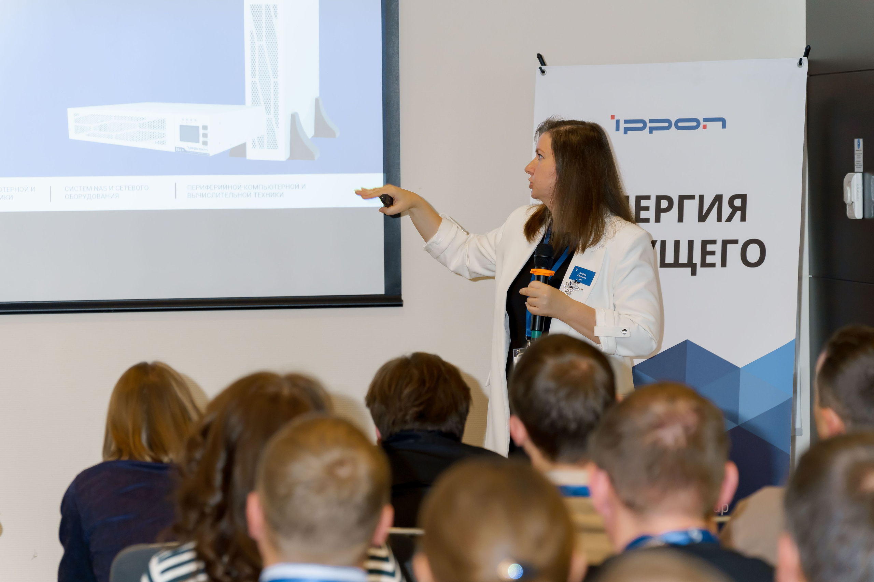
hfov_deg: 15.5
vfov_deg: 10.4
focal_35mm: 132
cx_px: 437
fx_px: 3215
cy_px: 291
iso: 1600
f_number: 4.5
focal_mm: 129
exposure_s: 1/125
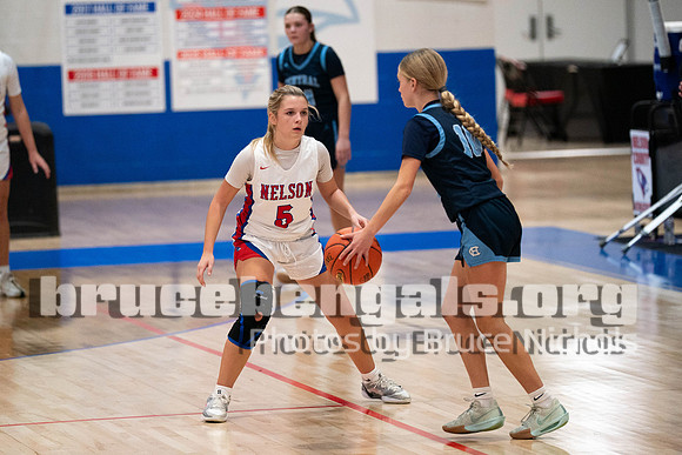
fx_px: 5021
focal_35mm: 265
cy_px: 161
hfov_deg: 7.8
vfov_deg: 5.2
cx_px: 293
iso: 3200
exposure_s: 1/1000
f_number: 2.8
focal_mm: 200
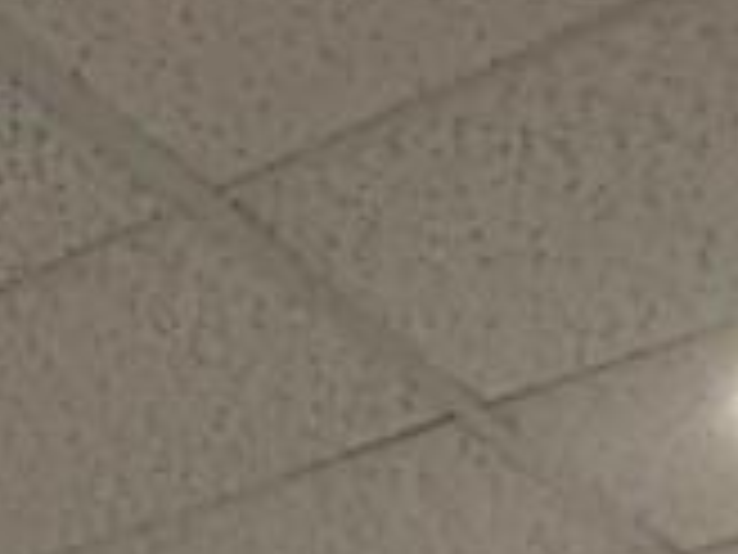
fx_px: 2324
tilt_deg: -3.5
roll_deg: +0.9
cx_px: -1238
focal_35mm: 109
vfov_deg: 9.7
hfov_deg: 12.3
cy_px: 1770
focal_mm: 2.22
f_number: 2.2
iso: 250
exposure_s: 1/60
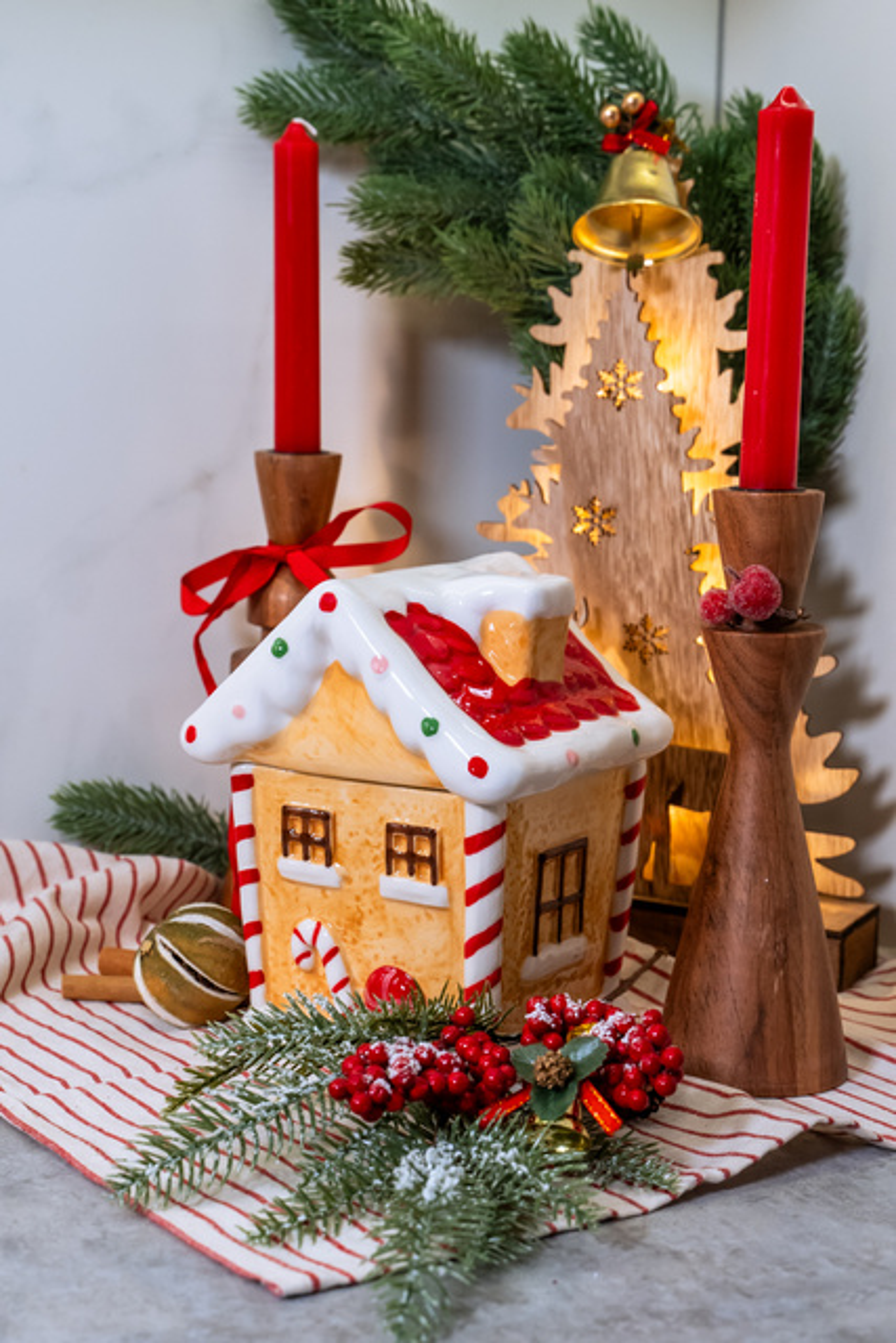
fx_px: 2276
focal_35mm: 61
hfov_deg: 22.3
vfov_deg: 32.9
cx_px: 448
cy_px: 672
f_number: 5.6
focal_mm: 41
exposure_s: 1/50
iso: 1000
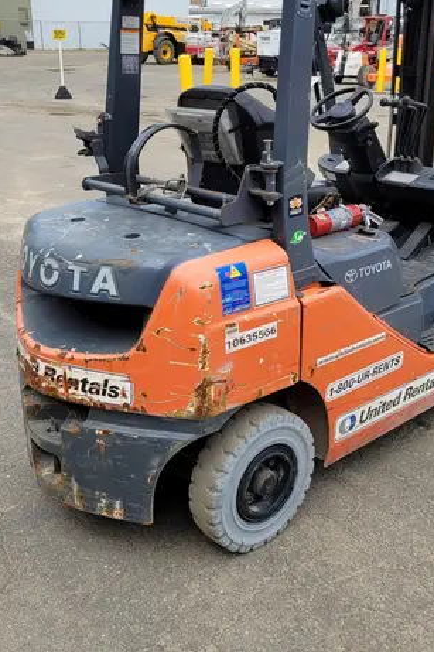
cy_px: 268
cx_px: 226
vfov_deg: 45.3
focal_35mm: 43
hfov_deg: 31.2
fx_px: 778
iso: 40
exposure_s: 1/1429
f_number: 1.8
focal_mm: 5.4
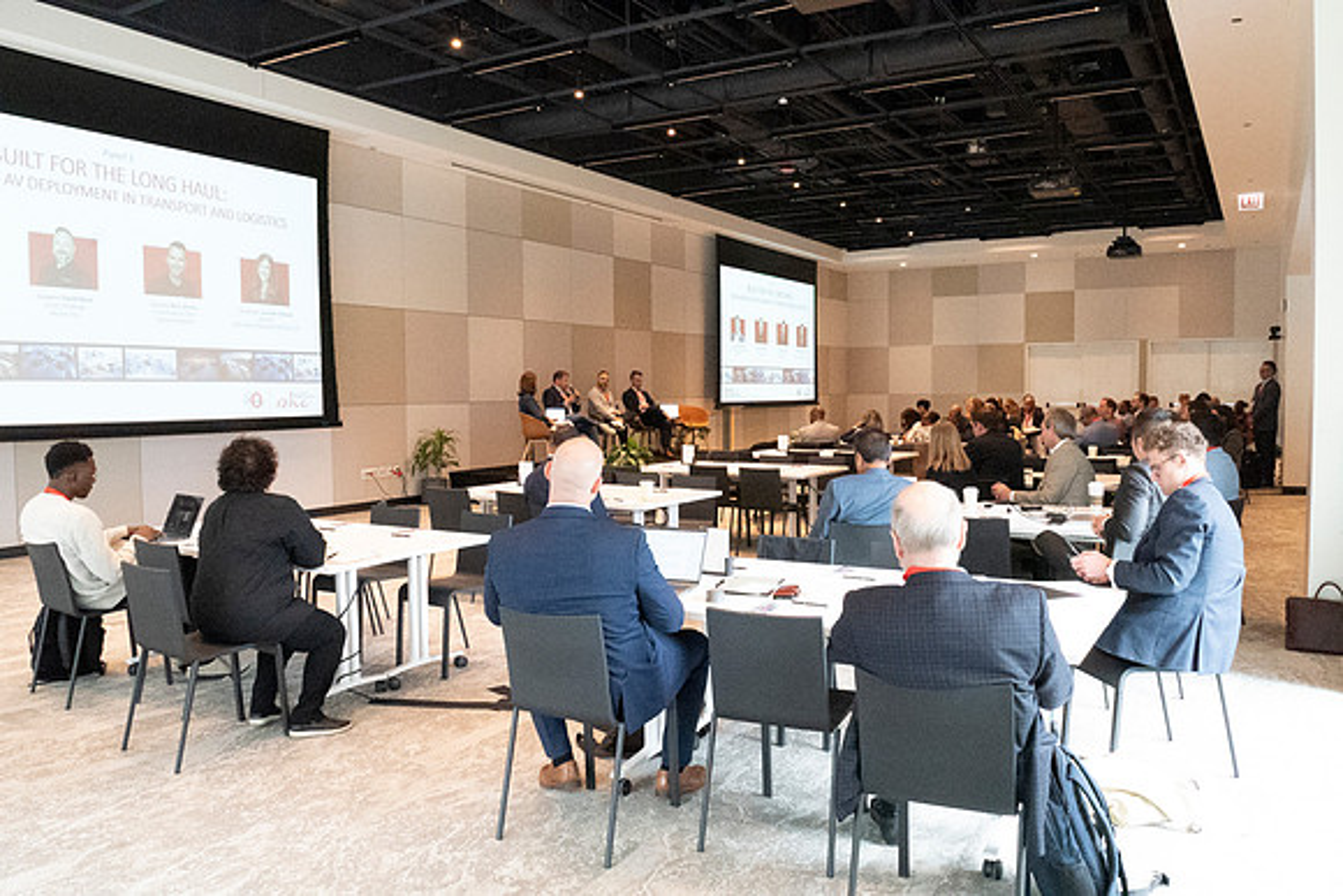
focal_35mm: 27
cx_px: 672
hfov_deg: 67.4
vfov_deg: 48.0
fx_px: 1007
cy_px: 448
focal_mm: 18
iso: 12800
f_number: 10
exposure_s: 1/100
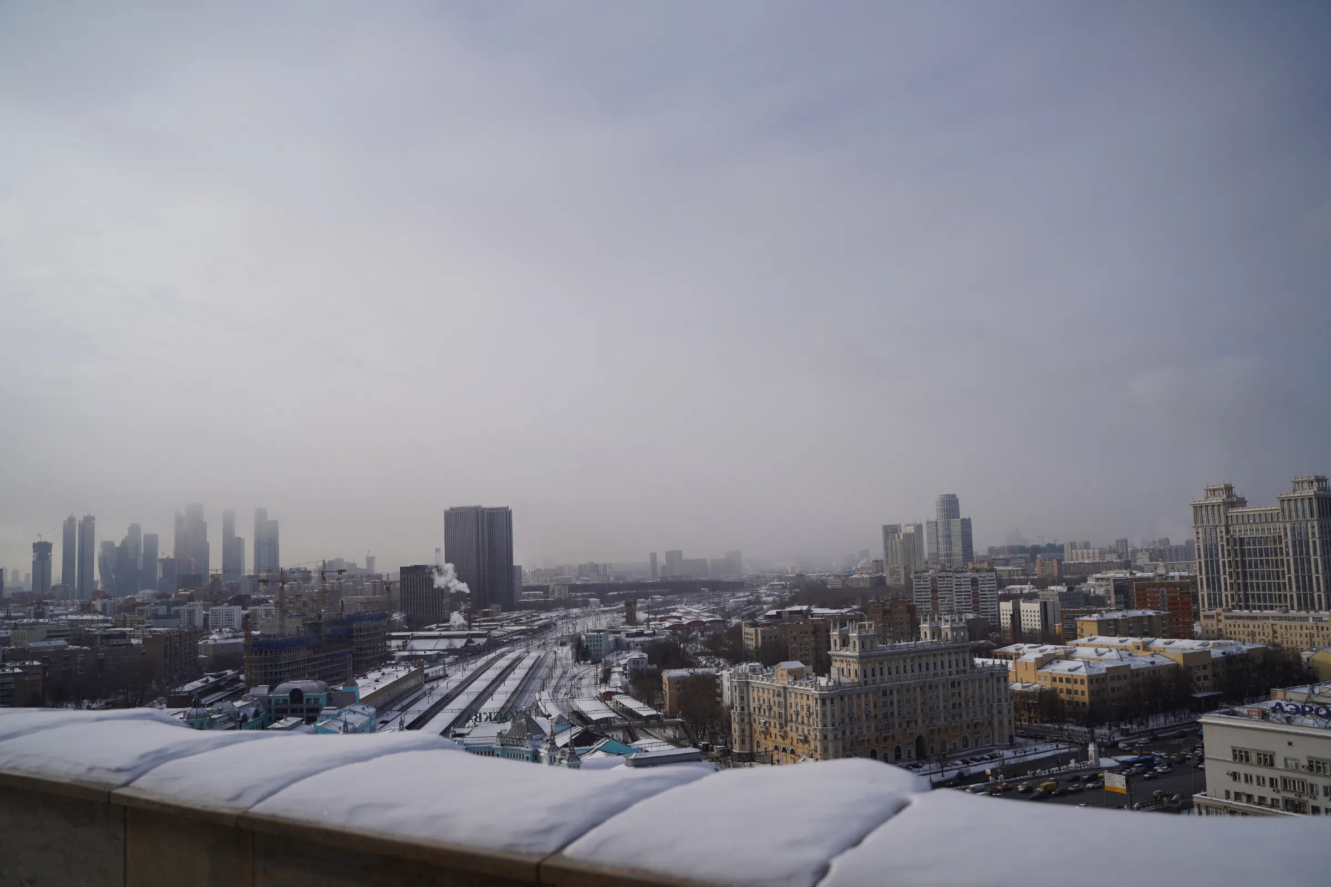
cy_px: 444
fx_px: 1035
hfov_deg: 65.5
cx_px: 666
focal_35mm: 28
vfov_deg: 46.4
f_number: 2.8
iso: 100
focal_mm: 28
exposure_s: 1/3200
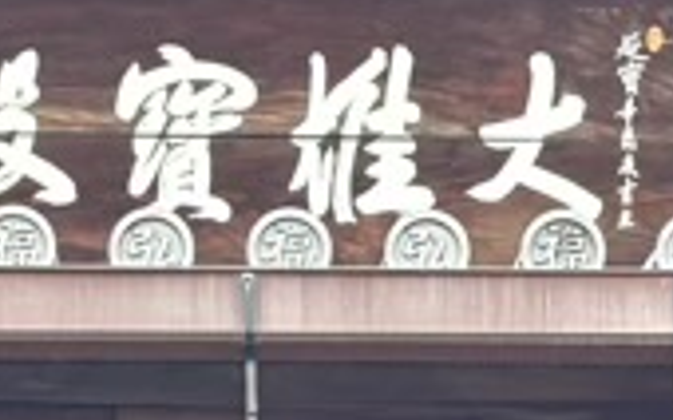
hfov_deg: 9.2
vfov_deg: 5.7
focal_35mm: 227
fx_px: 4161
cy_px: 521
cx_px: 285
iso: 40
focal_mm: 5.96
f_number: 1.6
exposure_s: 1/172
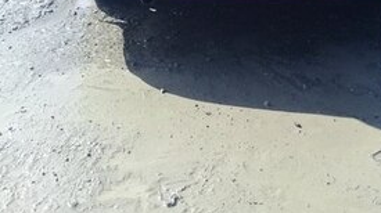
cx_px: 249
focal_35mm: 61
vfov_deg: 17.9
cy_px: -93
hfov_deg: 34.1
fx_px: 616
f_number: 2.2
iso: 50
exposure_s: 1/524
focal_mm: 3.3
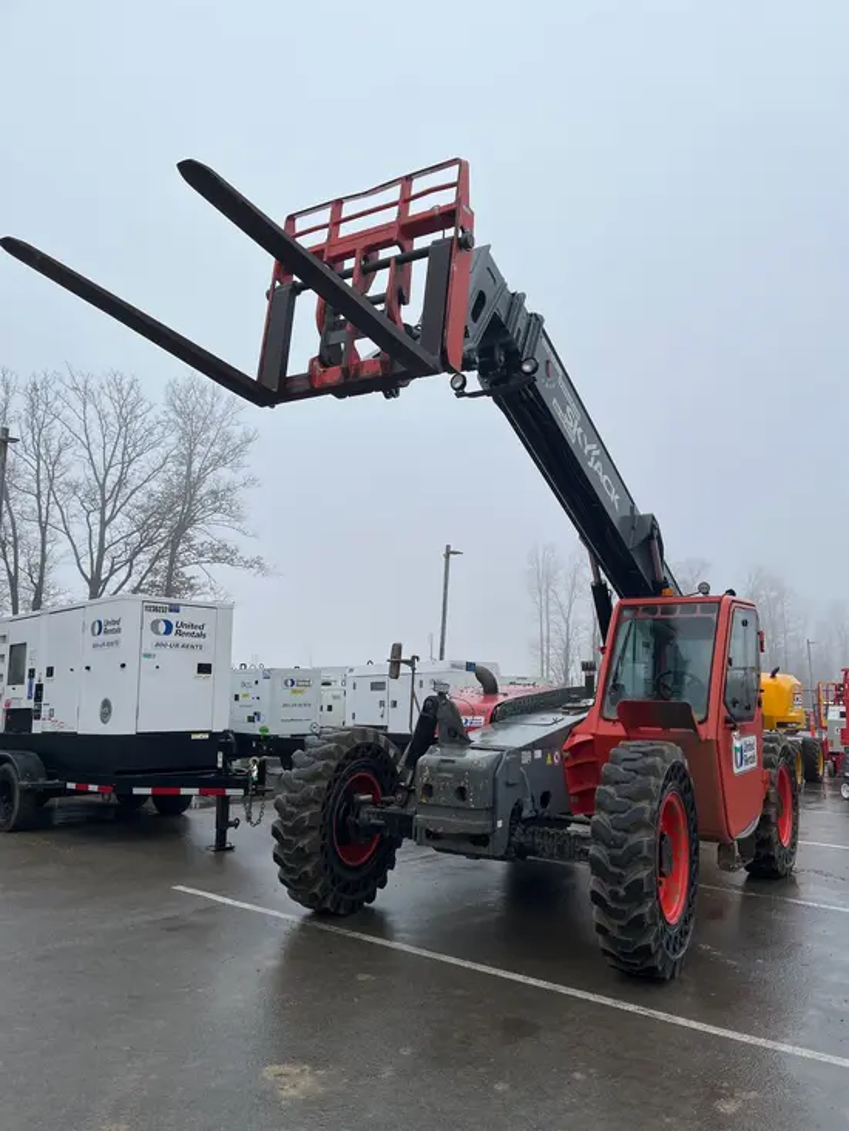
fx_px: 850
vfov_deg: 67.3
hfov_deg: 53.1
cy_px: 566
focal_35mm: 26
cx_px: 424
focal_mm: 5.1
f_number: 1.6
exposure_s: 1/821
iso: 50
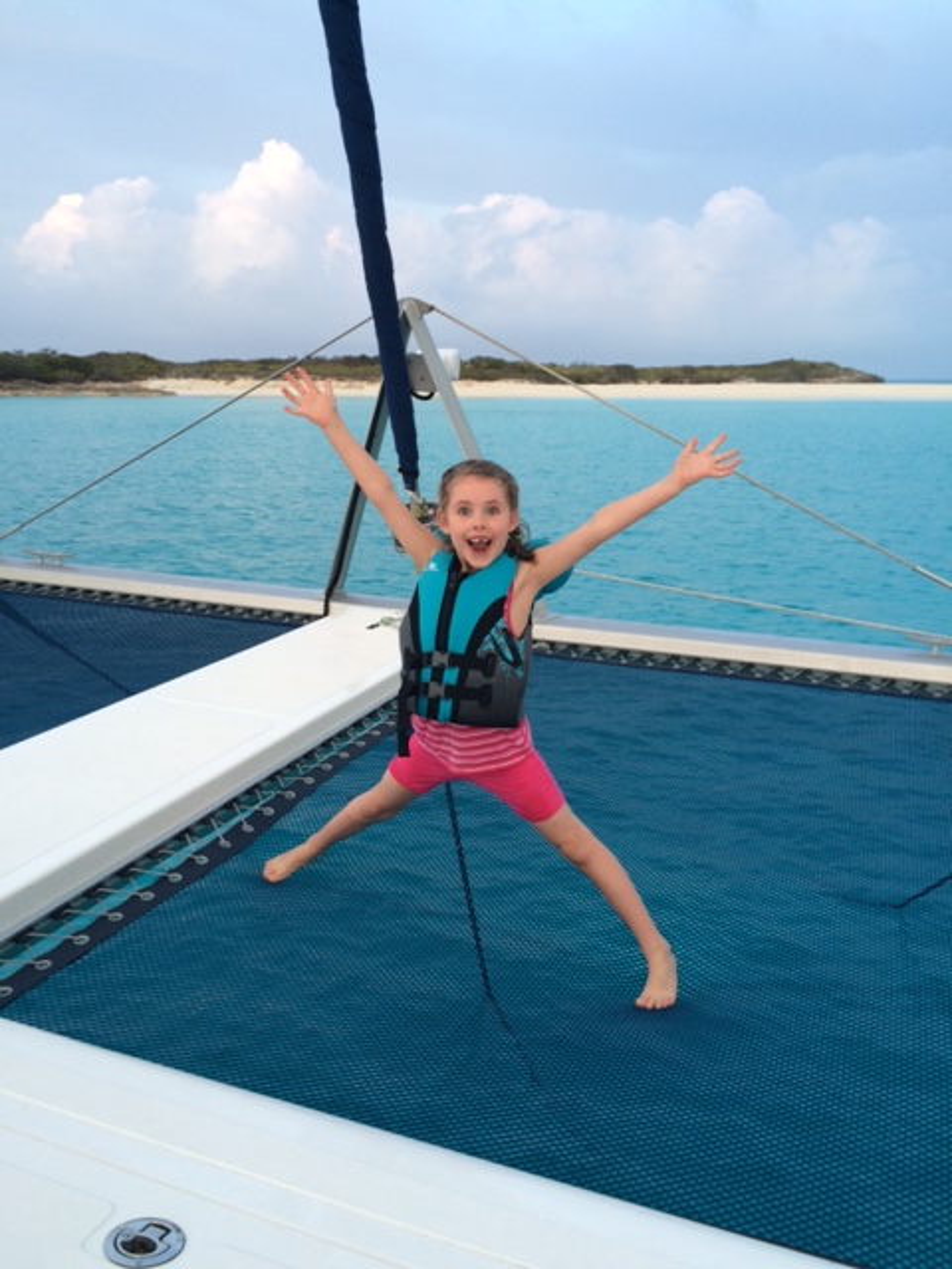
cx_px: 476
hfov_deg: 48.2
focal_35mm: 29
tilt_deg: -14.0
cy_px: 634
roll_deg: +0.0
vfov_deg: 61.7
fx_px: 1063
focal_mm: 4.15
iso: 40
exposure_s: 1/60
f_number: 2.2
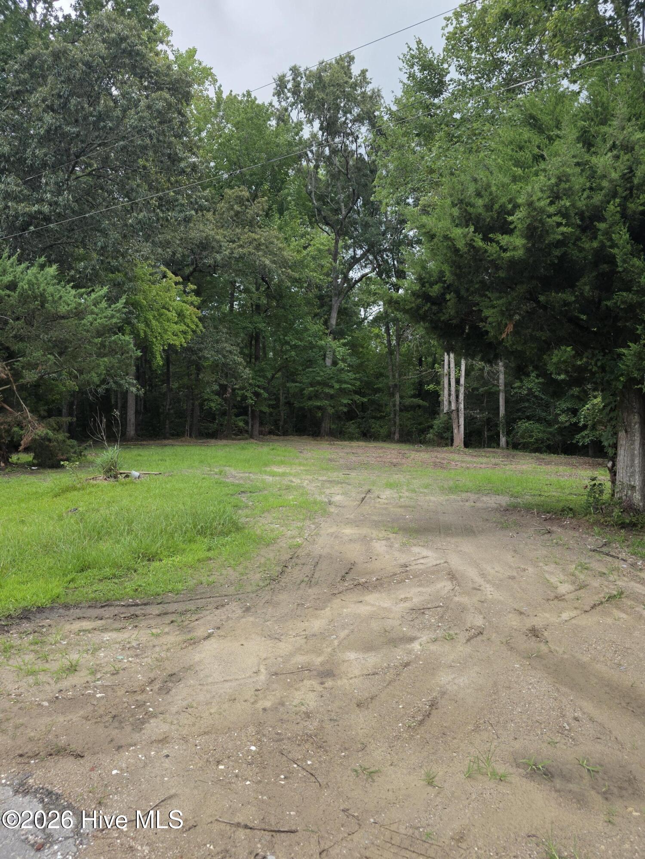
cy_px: 430
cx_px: 322
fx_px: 571
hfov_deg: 58.9
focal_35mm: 23
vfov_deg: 73.9
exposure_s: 1/2321
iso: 80
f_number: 1.7
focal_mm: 6.3
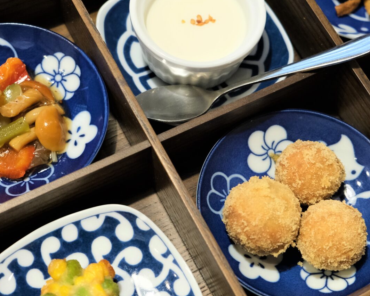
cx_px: 201
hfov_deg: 28.3
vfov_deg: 22.8
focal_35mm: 67
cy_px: 161
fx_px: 734
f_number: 3.2
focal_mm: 25.4
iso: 1600
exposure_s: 1/38
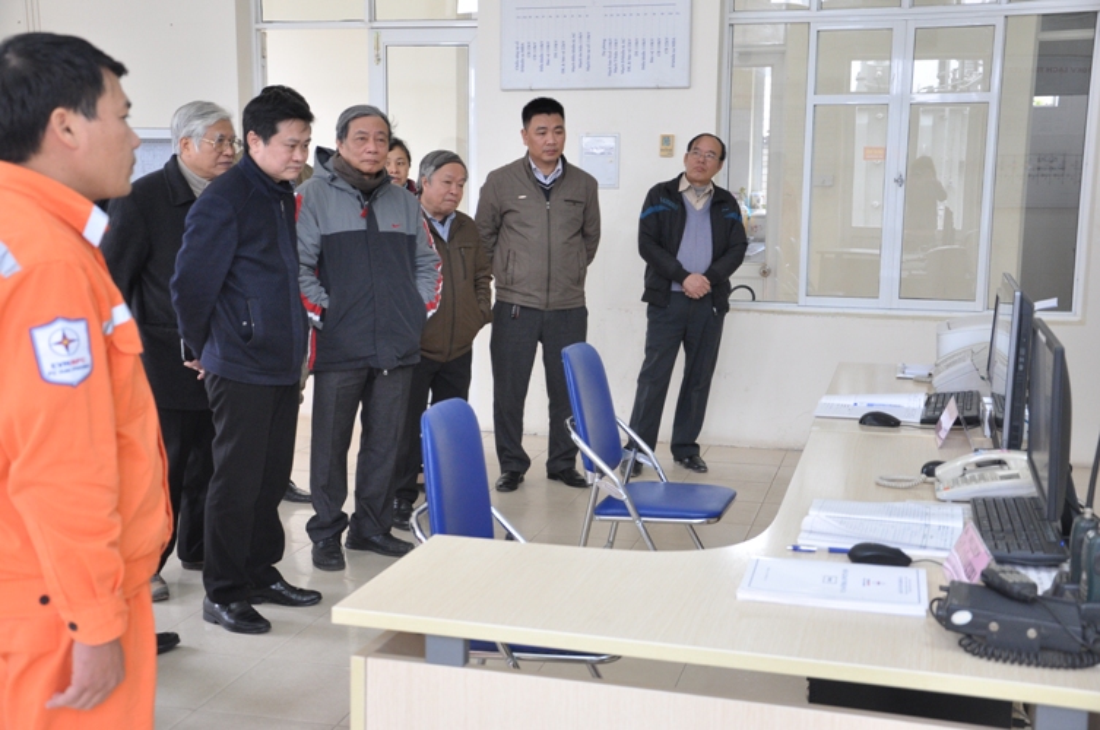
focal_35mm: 45
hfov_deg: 43.7
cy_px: 365
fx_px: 1373
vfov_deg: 29.8
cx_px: 550
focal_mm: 30
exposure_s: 1/30
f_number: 4.2
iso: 1000
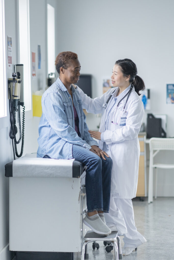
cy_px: 130
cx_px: 87
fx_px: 616
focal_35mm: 85
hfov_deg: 16.1
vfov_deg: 23.9
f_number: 1.4
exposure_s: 1/200
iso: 250
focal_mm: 85
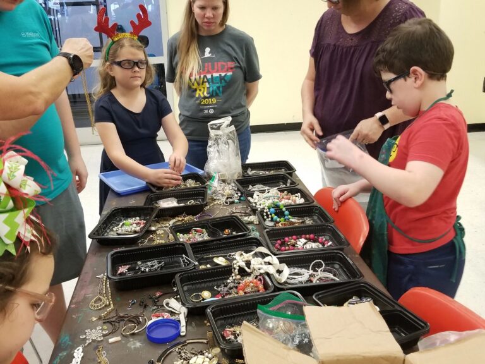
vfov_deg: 53.1
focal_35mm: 26
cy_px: 182
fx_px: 364
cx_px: 242
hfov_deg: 67.3
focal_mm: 4.25
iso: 250
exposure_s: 1/60
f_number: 1.7
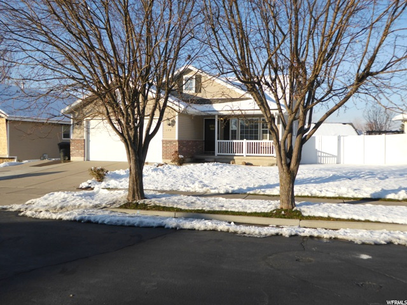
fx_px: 364
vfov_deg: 45.4
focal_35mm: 31
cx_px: 204
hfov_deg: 58.4
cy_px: 152
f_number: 3.5
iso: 100
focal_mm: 5.4
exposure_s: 1/1000
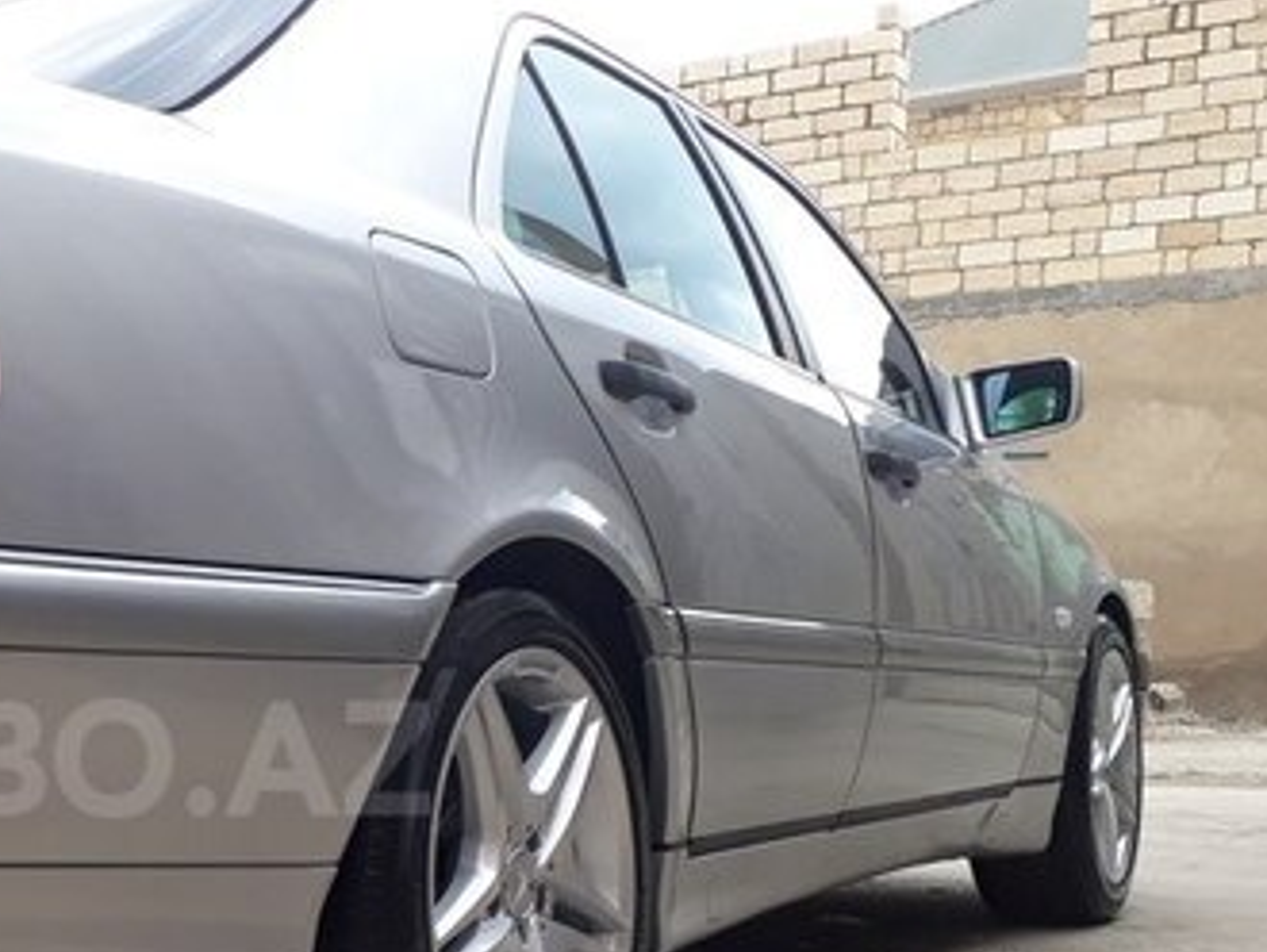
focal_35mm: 54
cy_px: 758
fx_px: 1978
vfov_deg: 26.6
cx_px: 38
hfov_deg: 33.0
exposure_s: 1/222
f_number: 1.9
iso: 40
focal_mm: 3.6
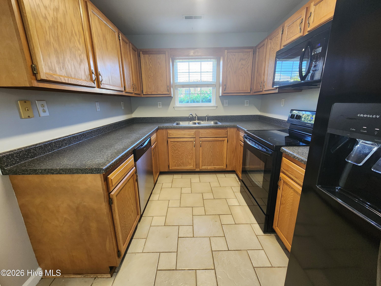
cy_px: 143
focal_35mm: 13
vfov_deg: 89.9
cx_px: 190
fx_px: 143
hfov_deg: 106.2
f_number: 2.2
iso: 400
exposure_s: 1/60
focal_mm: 2.2
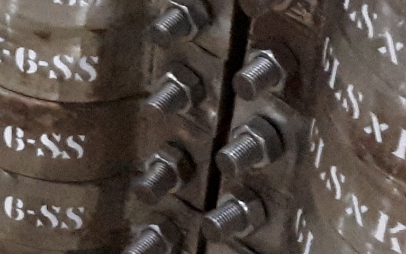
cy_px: -645
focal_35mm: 172
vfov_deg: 6.6
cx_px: -188
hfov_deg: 11.7
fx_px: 1903
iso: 640
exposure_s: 1/17
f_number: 1.9
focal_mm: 3.6
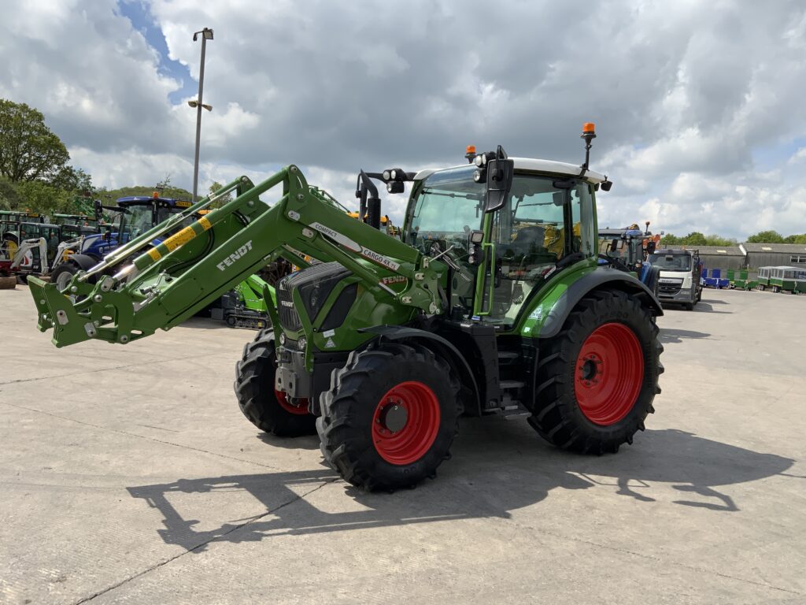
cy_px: 302
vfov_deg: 48.2
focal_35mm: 29
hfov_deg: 61.7
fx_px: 675
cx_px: 403
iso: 16
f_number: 1.8
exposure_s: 1/2427
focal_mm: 3
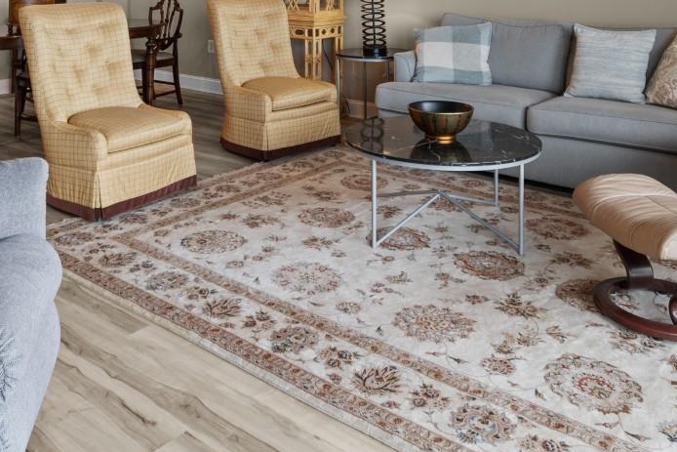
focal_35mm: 35
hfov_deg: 54.1
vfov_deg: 33.2
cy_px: -42
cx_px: 275
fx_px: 658
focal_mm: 10
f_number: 4.5
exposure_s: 1/8
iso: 100
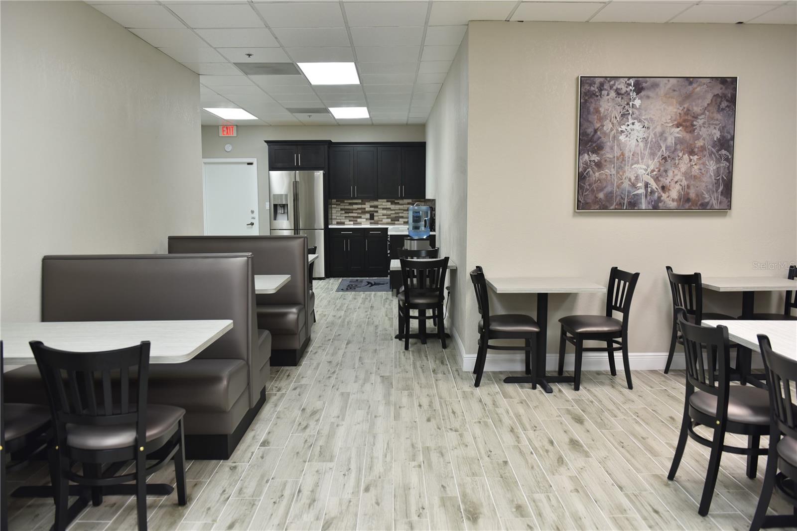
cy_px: 266
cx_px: 398
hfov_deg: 65.5
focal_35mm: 28
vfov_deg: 46.4
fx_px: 620
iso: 720
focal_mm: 28
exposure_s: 1/60
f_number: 4
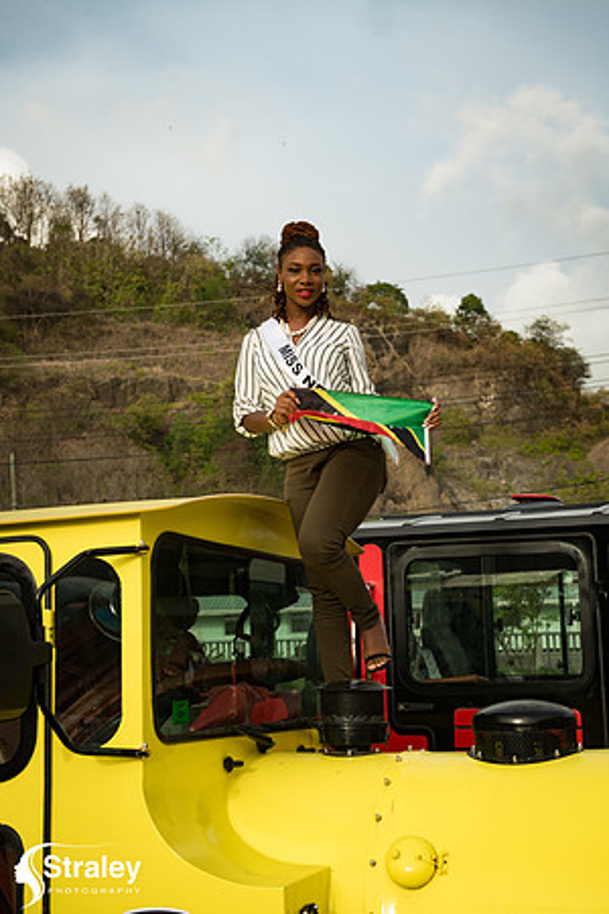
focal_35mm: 55
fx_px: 1396
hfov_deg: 24.6
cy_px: 457
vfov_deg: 36.2
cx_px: 304
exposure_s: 1/200
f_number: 6.3
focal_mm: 55
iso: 80
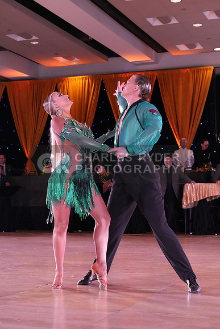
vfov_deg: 31.9
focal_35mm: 63
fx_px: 577
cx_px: 110
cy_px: 164
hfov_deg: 21.6
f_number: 7.1
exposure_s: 1/250
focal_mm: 63
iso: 8000
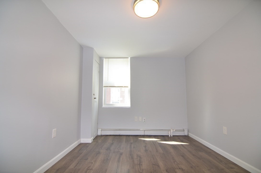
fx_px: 119
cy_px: 86
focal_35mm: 16
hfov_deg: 95.1
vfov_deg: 71.8
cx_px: 130
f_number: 4
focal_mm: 11
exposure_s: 1/60
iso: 250
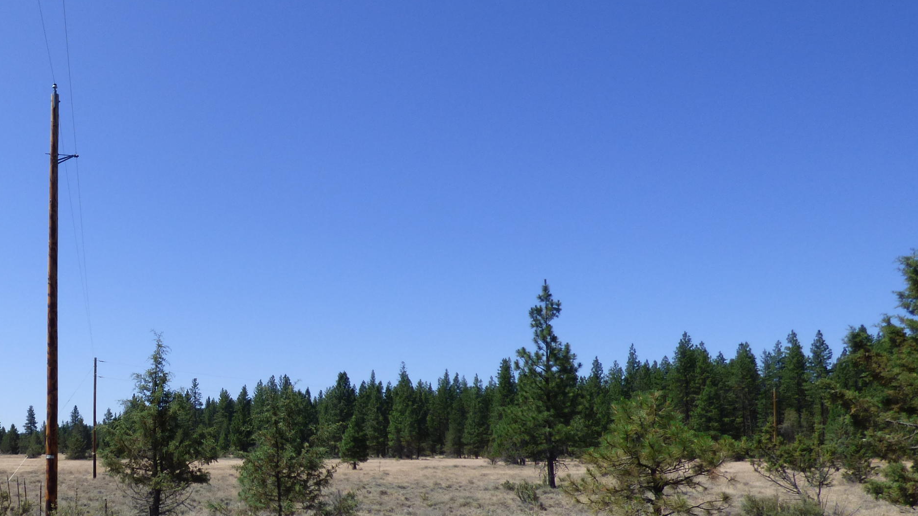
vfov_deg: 32.8
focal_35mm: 35
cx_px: 198
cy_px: 413
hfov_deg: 53.3
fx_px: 852
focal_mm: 3.58
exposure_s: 1/2000
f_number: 2.8
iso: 100
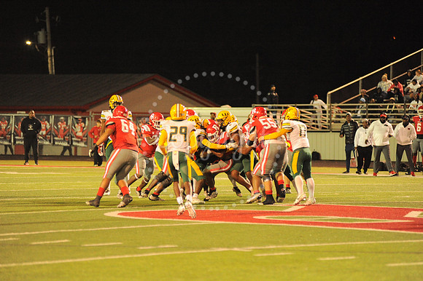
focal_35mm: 200
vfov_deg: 6.9
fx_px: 2349
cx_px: 212
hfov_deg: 10.3
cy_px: 140
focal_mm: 200
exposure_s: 1/320
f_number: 3.2
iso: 5000
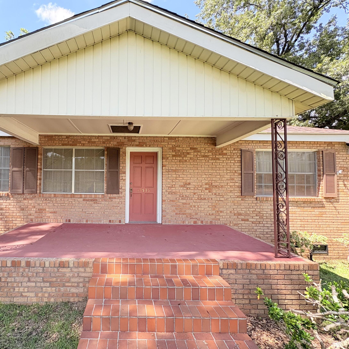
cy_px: 178
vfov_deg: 84.0
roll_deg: -1.7
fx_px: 194
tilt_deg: +2.9
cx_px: 128
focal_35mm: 17
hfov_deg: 82.1
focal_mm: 2.22
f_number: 2.2
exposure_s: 1/218
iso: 40
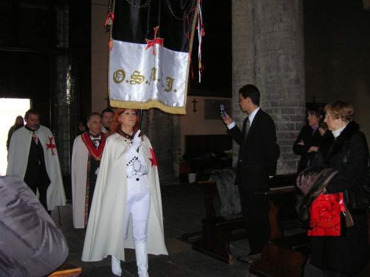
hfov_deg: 51.4
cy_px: 138
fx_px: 384
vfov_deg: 39.6
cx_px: 185
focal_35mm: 36
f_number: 2.9
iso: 200
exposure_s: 1/60.1
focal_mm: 6
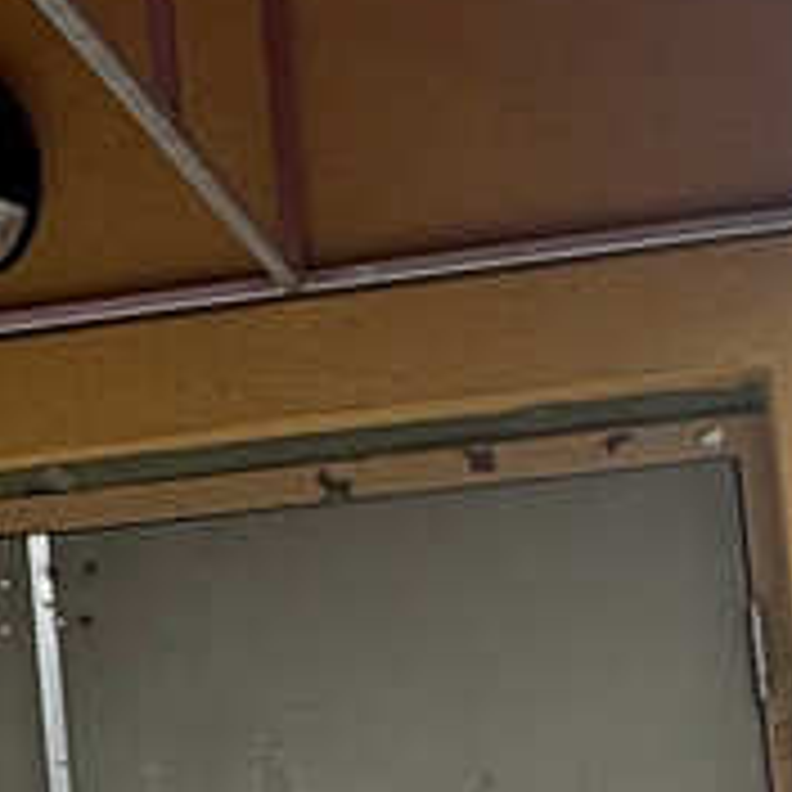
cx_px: -76
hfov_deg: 15.7
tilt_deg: +2.2
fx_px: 2796
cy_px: 724
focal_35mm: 108
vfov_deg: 15.9
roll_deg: +5.2
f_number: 2.2
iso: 64
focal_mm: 2.22
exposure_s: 1/888
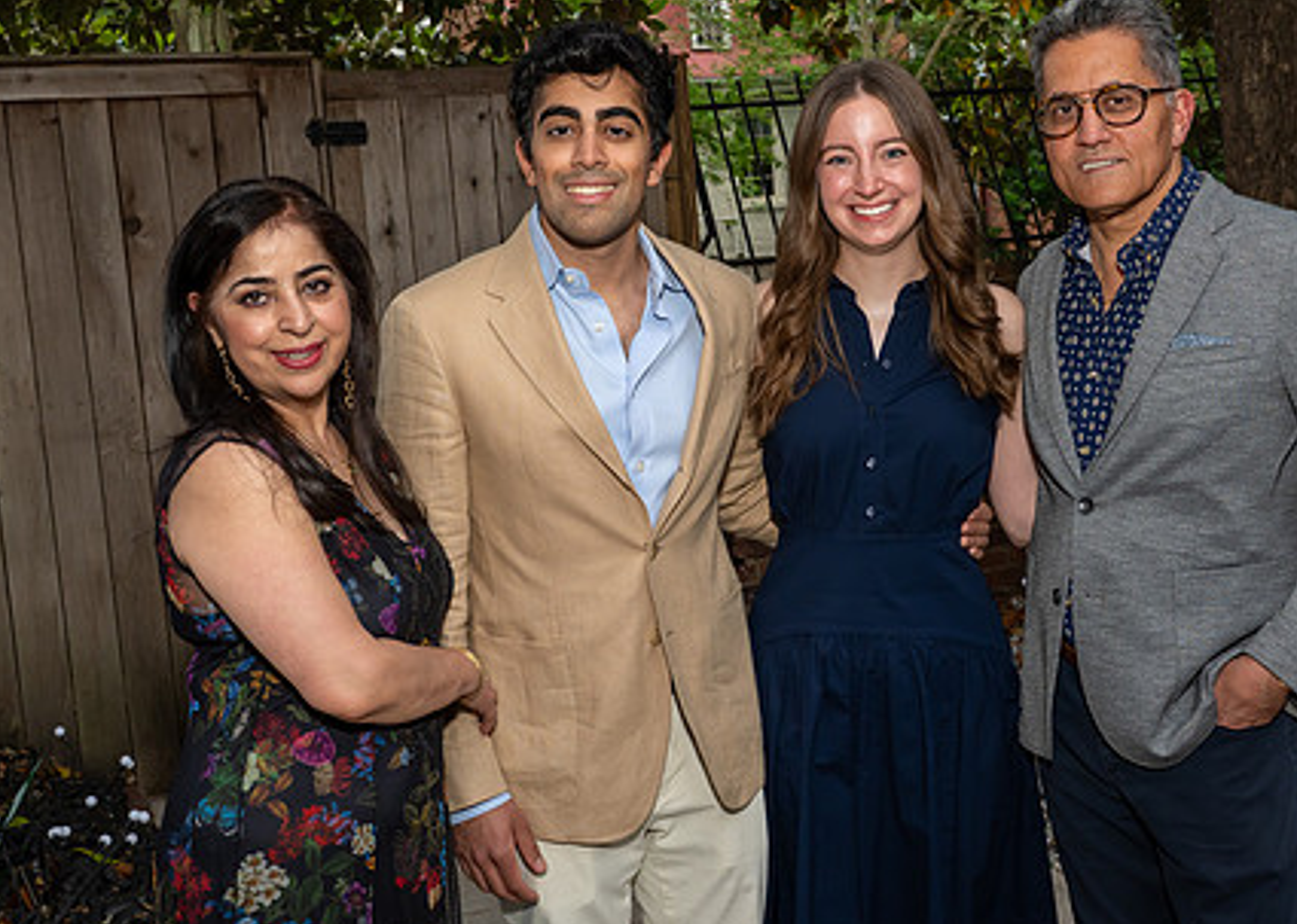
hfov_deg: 41.0
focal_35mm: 47
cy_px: 451
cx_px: 723
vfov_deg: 29.9
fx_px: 1730
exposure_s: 1/250
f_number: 8
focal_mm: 30.5
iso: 640
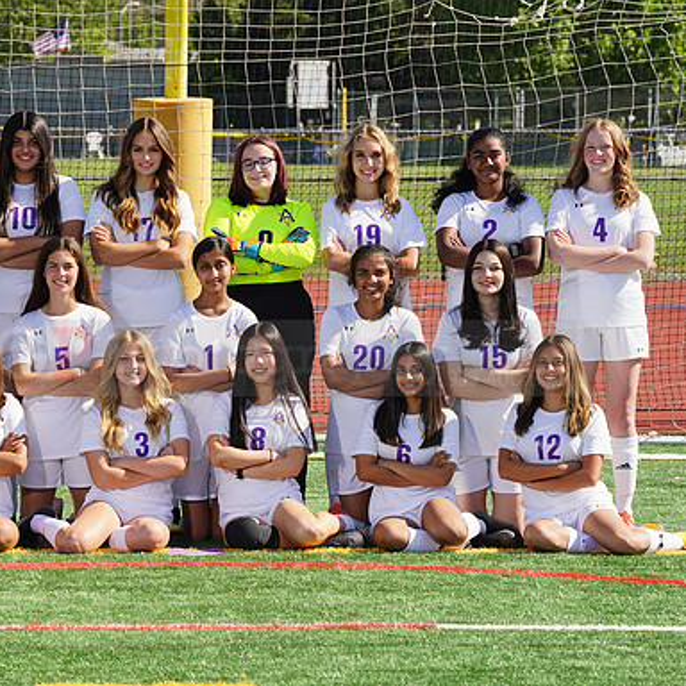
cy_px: 343
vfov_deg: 7.4
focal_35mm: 235
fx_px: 5269
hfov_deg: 7.4
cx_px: 230
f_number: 13
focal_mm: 183
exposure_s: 1/250
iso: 200
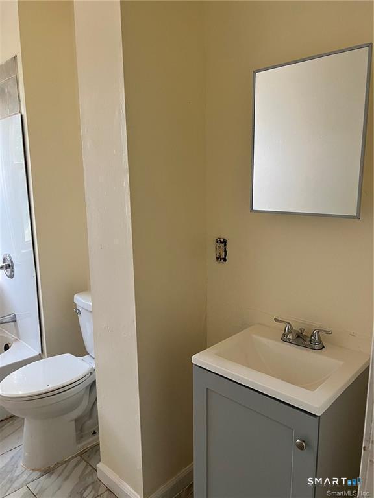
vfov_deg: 67.3
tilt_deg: -10.6
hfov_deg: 53.1
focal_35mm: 26
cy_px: 249
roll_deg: -0.9
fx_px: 375
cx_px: 187
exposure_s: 1/83
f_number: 1.5
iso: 125
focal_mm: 5.7
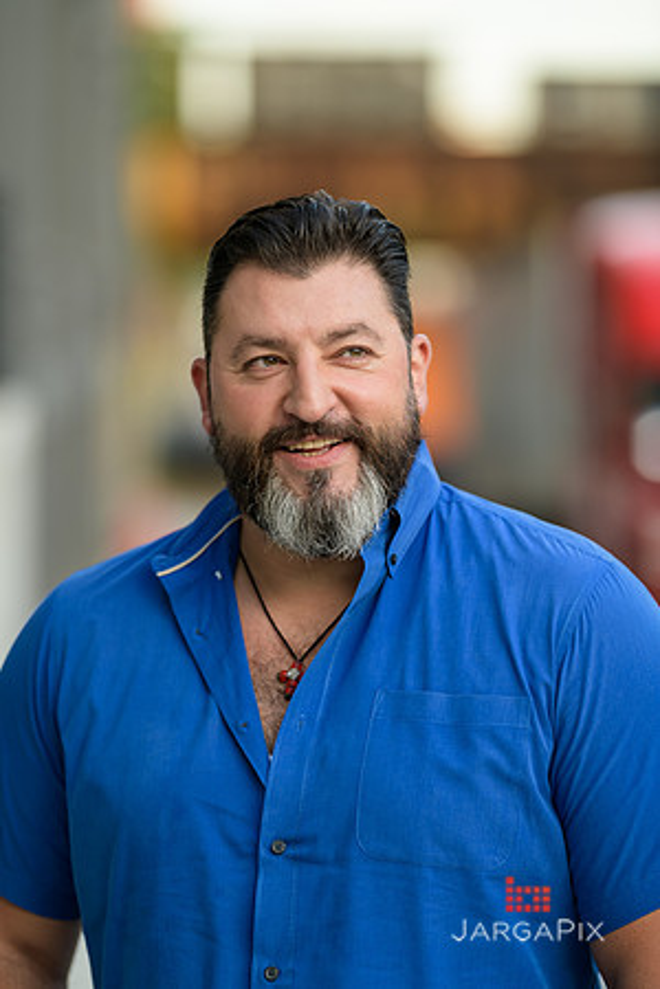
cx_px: 330
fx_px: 3712
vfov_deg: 15.2
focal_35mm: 135
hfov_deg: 10.2
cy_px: 494
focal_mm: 135
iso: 200
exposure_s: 1/250
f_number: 2
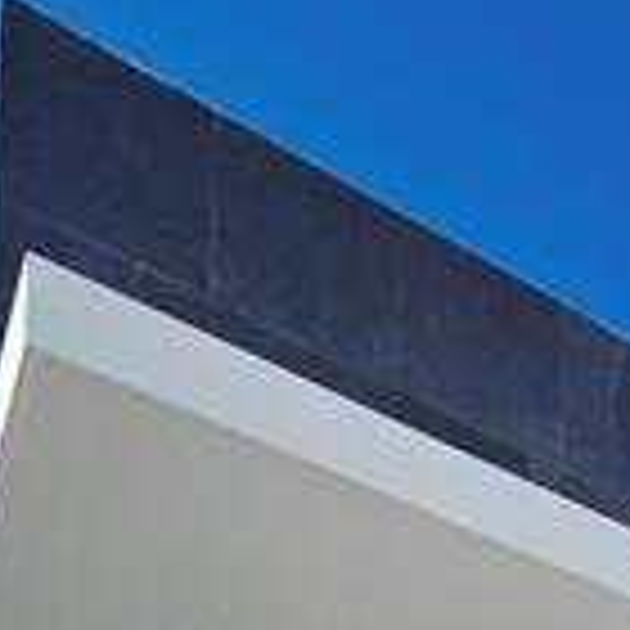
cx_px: 698
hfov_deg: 25.3
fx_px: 1297
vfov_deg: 15.7
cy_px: 1467
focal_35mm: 63
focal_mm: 2.2
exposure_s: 1/3436
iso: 50
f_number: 2.2
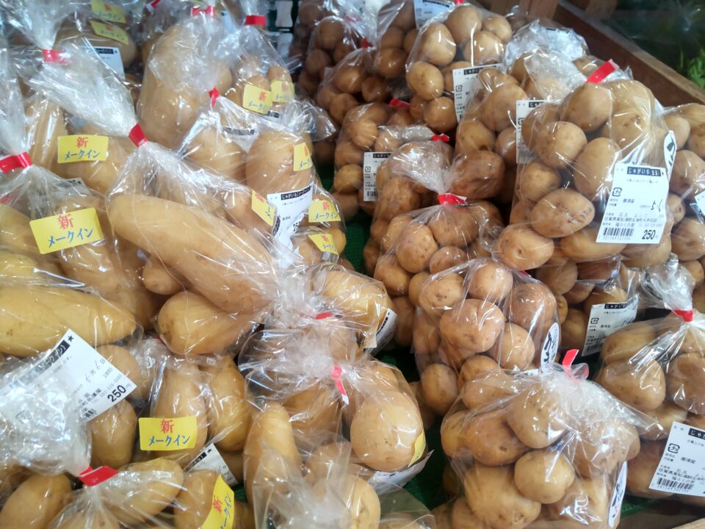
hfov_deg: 71.6
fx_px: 489
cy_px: 264
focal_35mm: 24
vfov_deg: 56.8
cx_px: 352
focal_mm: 3.43
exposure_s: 1/40
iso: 175
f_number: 2
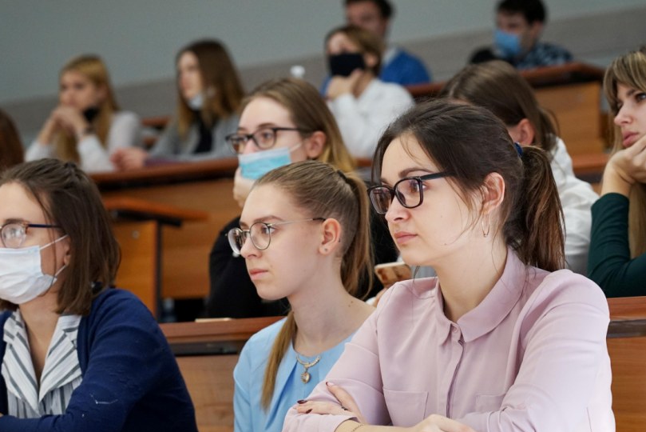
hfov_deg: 17.2
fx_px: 2136
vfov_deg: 11.5
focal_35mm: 119
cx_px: 300
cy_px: 209
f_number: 4
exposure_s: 1/200
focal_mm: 94
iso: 1000
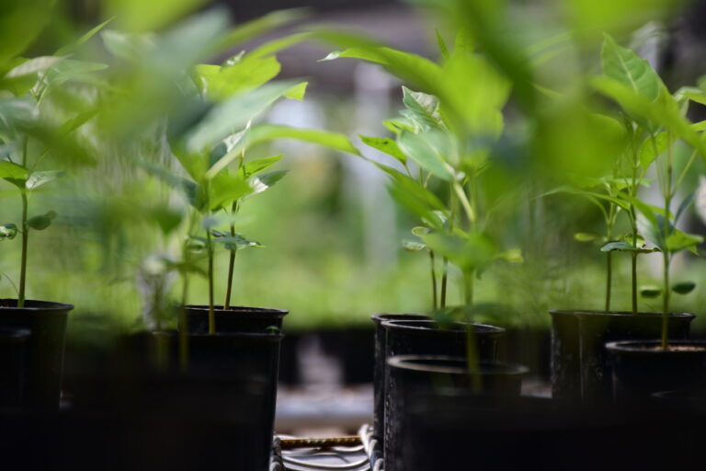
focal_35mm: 210
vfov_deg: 6.5
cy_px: 236
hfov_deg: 9.8
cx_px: 353
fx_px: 4118
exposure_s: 1/250
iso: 200
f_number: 5.6
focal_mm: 140
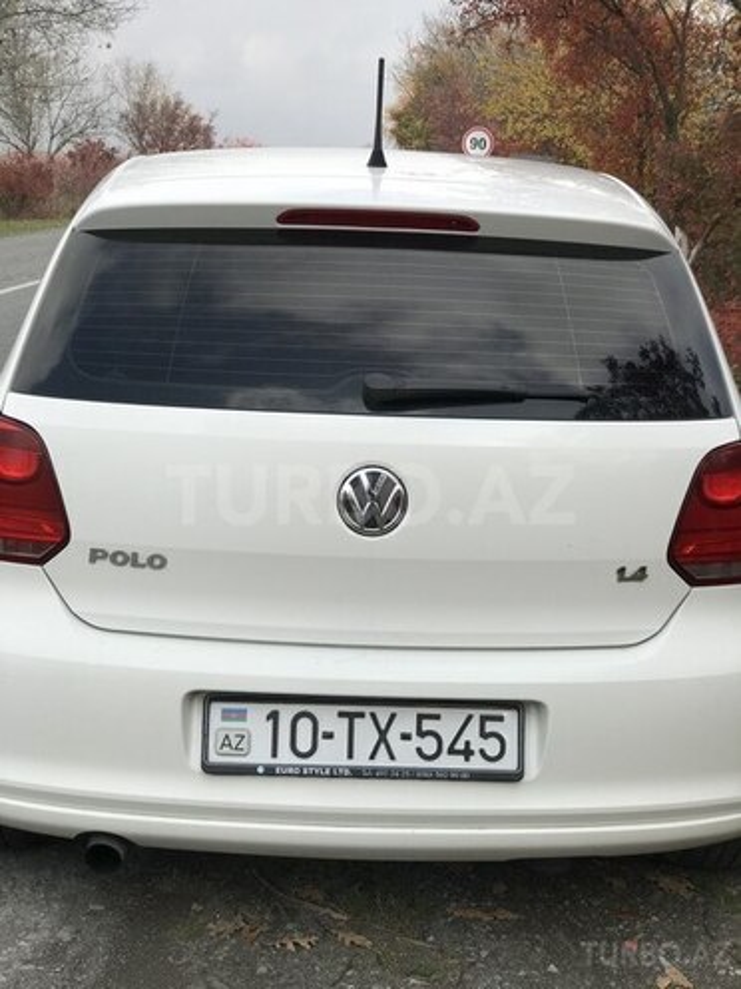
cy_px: 494
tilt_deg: -9.7
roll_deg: -1.4
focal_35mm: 57
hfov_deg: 25.7
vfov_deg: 33.8
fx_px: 1627
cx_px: 370
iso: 20
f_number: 2.8
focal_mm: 6.6
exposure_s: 1/921
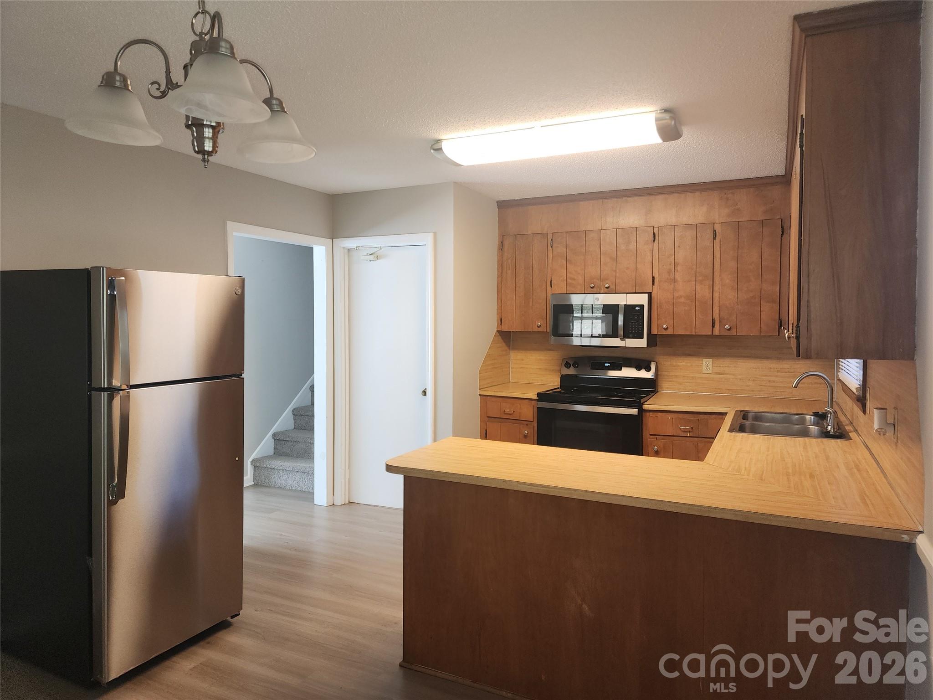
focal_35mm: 23
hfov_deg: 73.9
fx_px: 620
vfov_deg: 58.9
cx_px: 466
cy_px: 350
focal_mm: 6.4
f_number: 1.8
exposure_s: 1/60
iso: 64
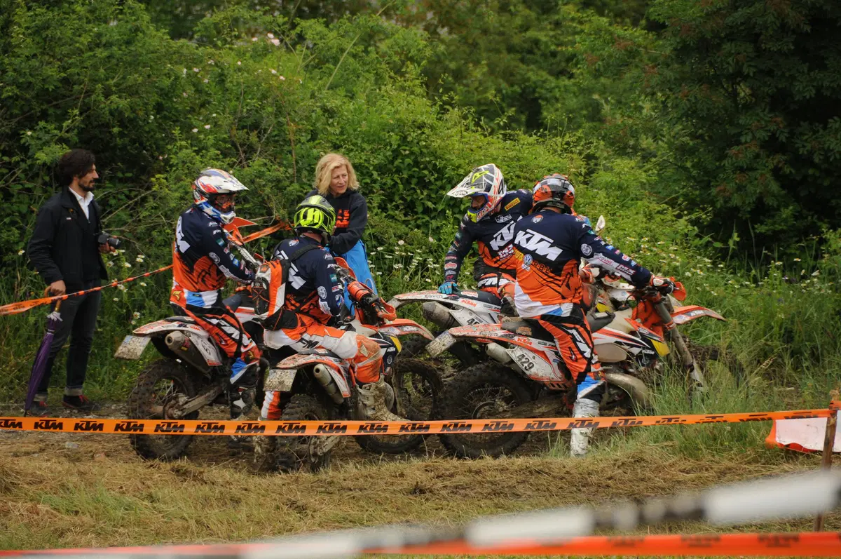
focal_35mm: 300
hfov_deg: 6.9
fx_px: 7000
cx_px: 420
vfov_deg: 4.6
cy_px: 280
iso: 400
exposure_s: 1/800
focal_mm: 200
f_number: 5.6
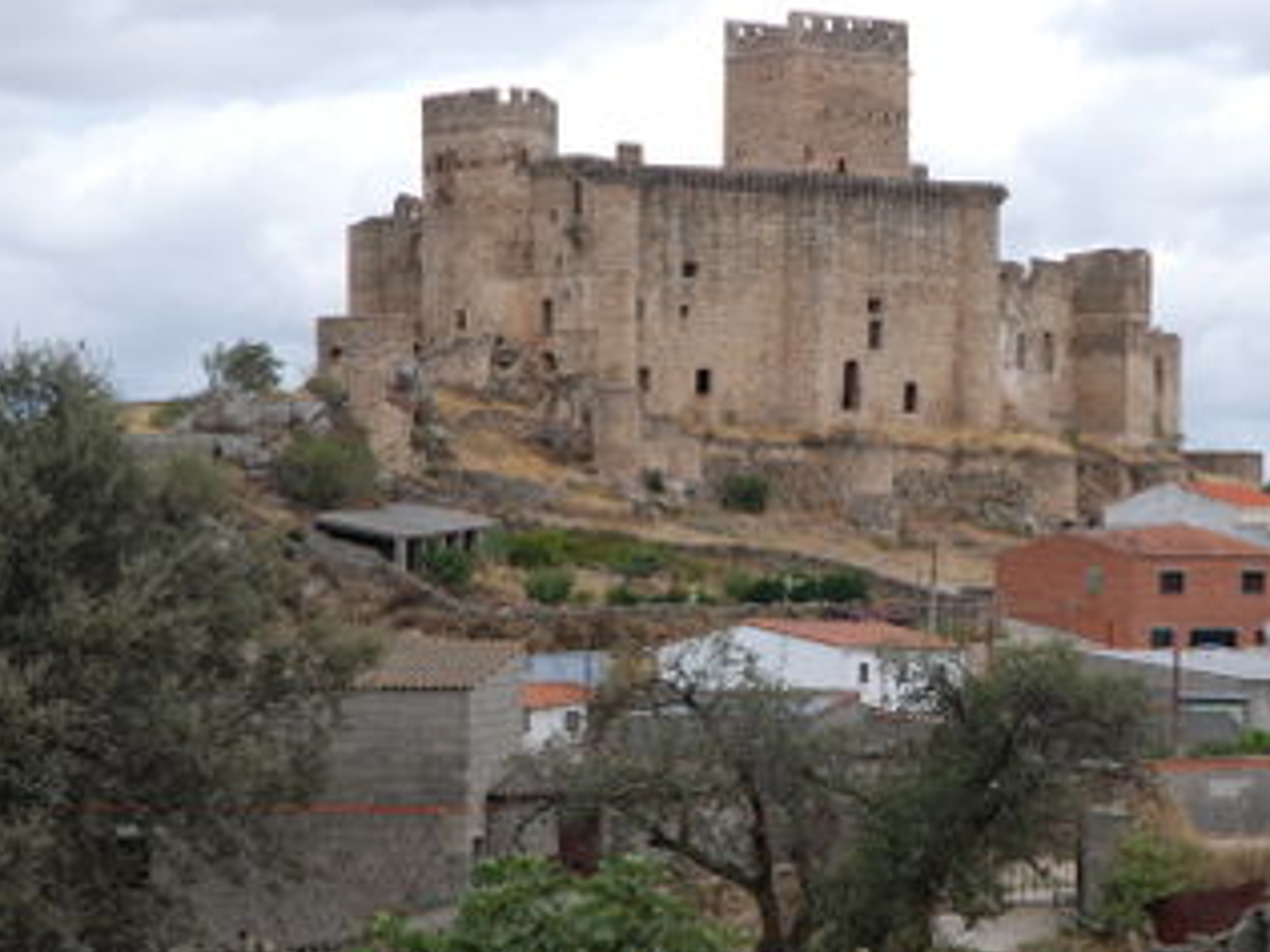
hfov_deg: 13.8
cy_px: 500
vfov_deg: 10.4
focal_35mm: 143
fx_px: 5237
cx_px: 888
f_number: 5.6
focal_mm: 65
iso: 200
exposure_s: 1/500
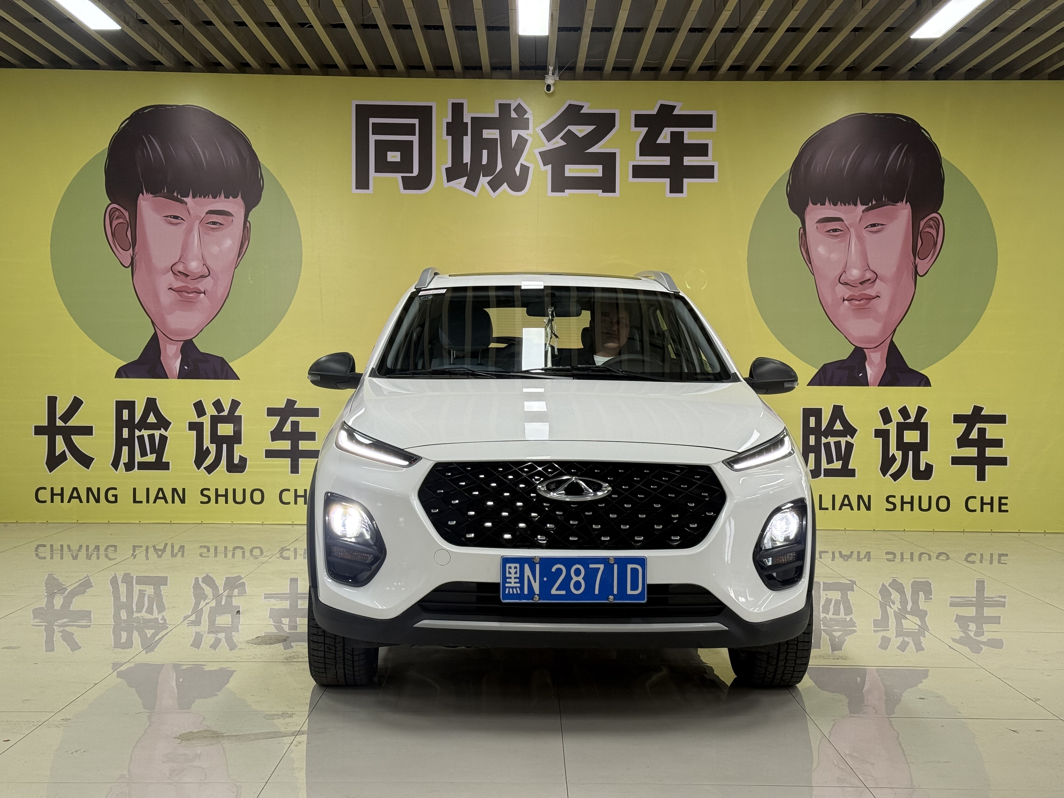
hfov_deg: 39.7
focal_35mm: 48
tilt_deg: -0.9
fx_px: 1475
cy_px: 399
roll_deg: -0.3
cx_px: 532
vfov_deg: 30.3
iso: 100
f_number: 1.78
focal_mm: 6.76
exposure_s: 1/122
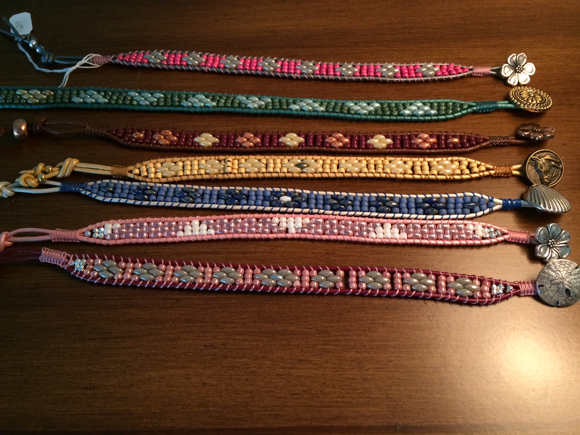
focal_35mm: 29
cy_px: 218
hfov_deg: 61.7
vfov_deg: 48.2
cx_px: 290
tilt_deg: -62.3
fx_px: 486
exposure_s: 1/17
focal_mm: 4.15
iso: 250
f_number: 2.2
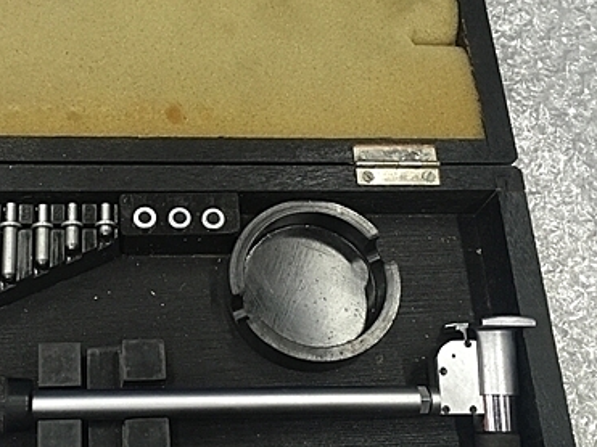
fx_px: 862
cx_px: 145
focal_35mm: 50
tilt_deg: -69.1
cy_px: 232
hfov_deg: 37.2
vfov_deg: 29.1
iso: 125
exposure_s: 1/30
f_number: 2.2
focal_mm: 4.15
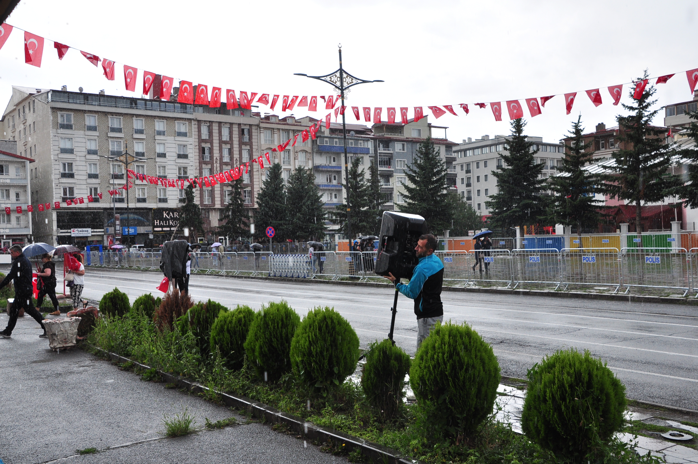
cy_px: 232
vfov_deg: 36.8
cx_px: 349
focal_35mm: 36
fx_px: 697
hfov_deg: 53.2
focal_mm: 24
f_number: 10
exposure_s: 1/400
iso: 400
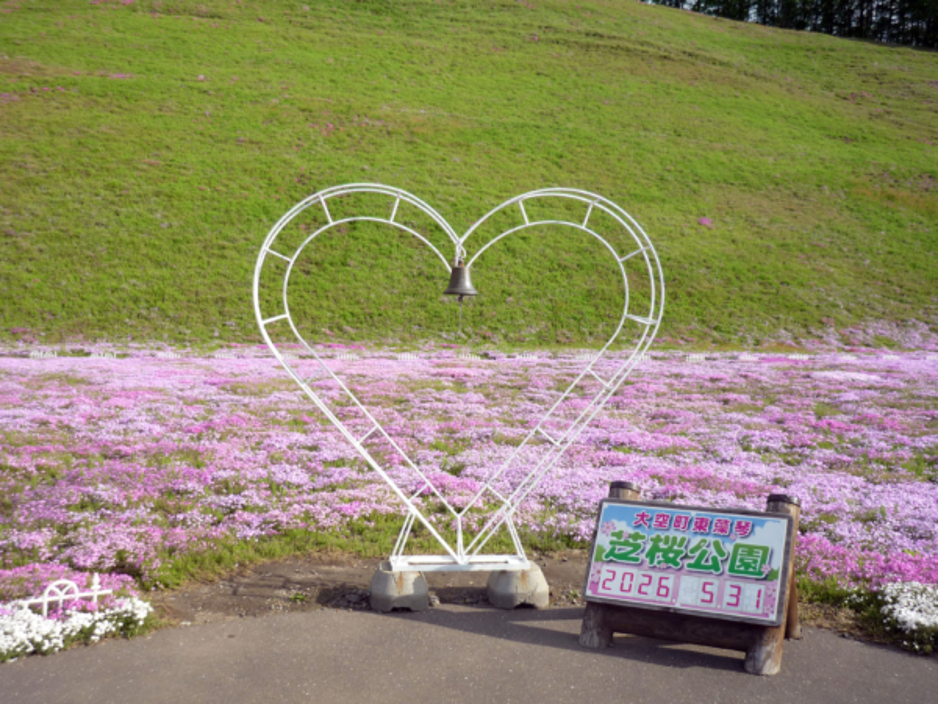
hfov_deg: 51.4
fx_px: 976
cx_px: 469
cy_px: 352
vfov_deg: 39.7
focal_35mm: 36
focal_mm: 6
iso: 100
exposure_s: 1/800
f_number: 2.9
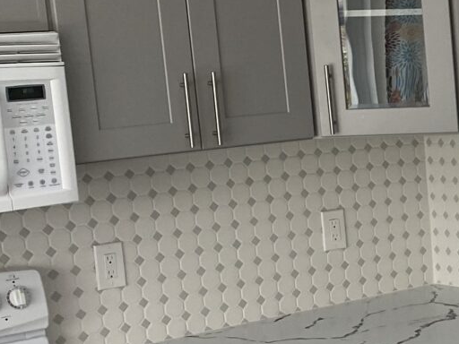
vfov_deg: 14.2
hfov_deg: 16.9
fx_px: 1379
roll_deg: +0.3
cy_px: 248
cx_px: 715
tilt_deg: -11.0
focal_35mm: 104
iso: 80
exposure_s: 1/122
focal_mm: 4.25
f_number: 1.8
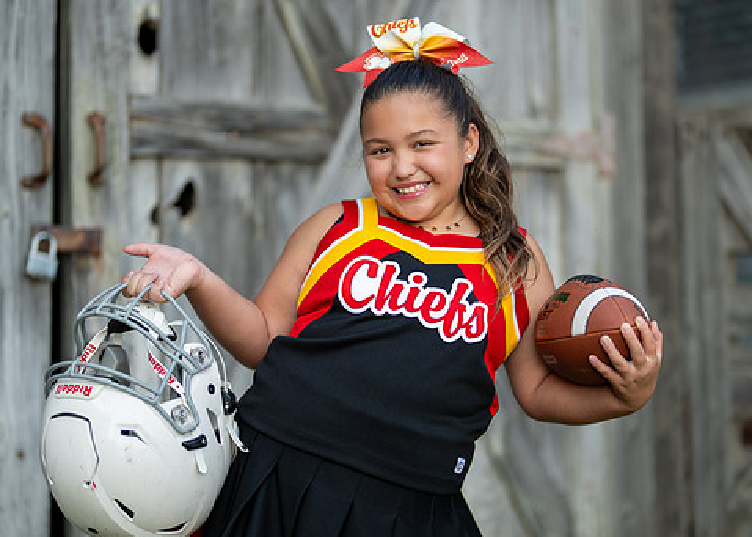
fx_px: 1452
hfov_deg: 29.0
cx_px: 400
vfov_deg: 20.9
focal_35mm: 68
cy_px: 279
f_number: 1.2
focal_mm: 50
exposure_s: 1/2000
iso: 125
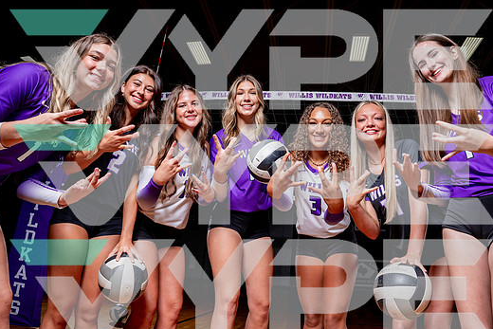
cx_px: 254
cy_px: 175
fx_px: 329
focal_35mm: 24
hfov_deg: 73.7
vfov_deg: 53.1
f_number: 8
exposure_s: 1/250
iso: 100
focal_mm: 20
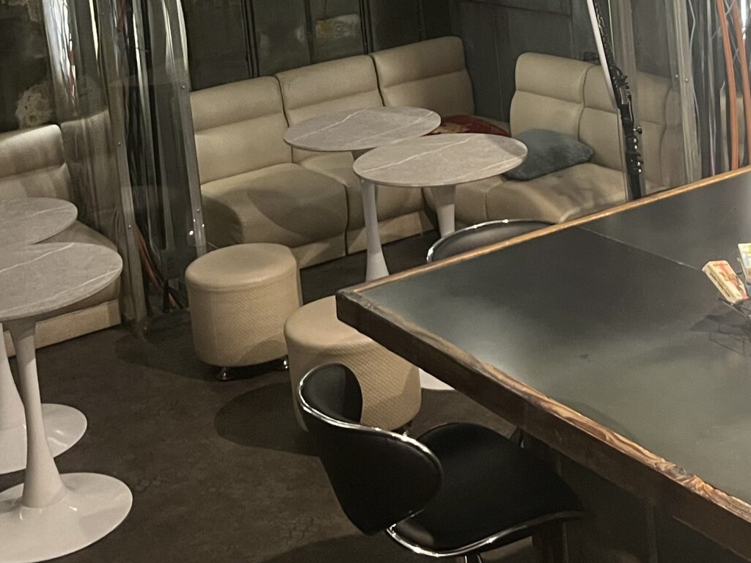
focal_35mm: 65
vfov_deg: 21.4
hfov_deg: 29.8
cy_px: -59
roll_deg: +5.9
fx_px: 1410
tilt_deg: -5.9
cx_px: 398
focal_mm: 5.1
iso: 640
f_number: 1.6
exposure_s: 1/30
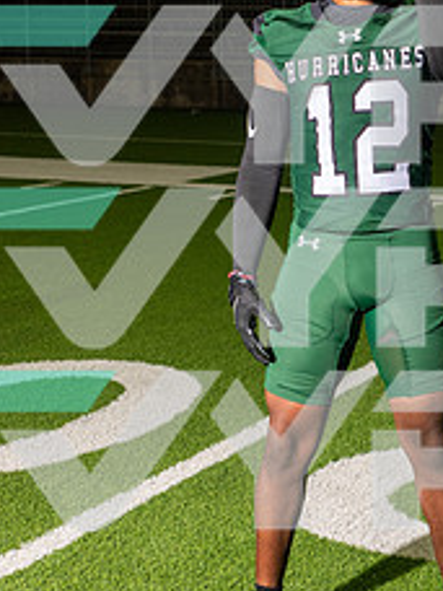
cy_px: 270
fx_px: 1553
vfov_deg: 21.5
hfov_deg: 16.1
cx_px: 347
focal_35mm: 91
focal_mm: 48
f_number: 7.1
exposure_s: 1/400
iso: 1000
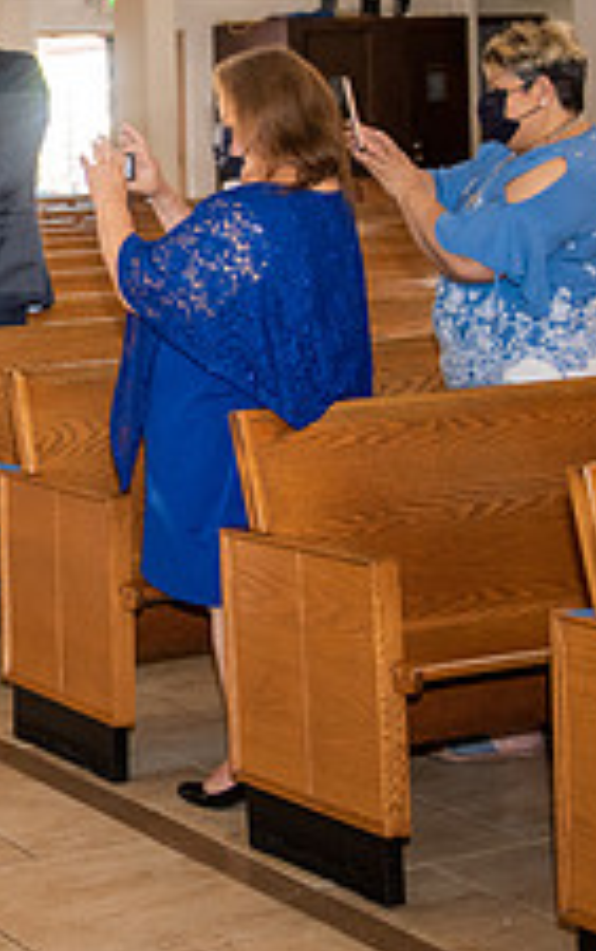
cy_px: 192
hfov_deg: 14.5
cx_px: -313
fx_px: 2179
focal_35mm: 84
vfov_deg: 24.2
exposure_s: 1/160
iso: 1000
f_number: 2.8
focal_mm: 32
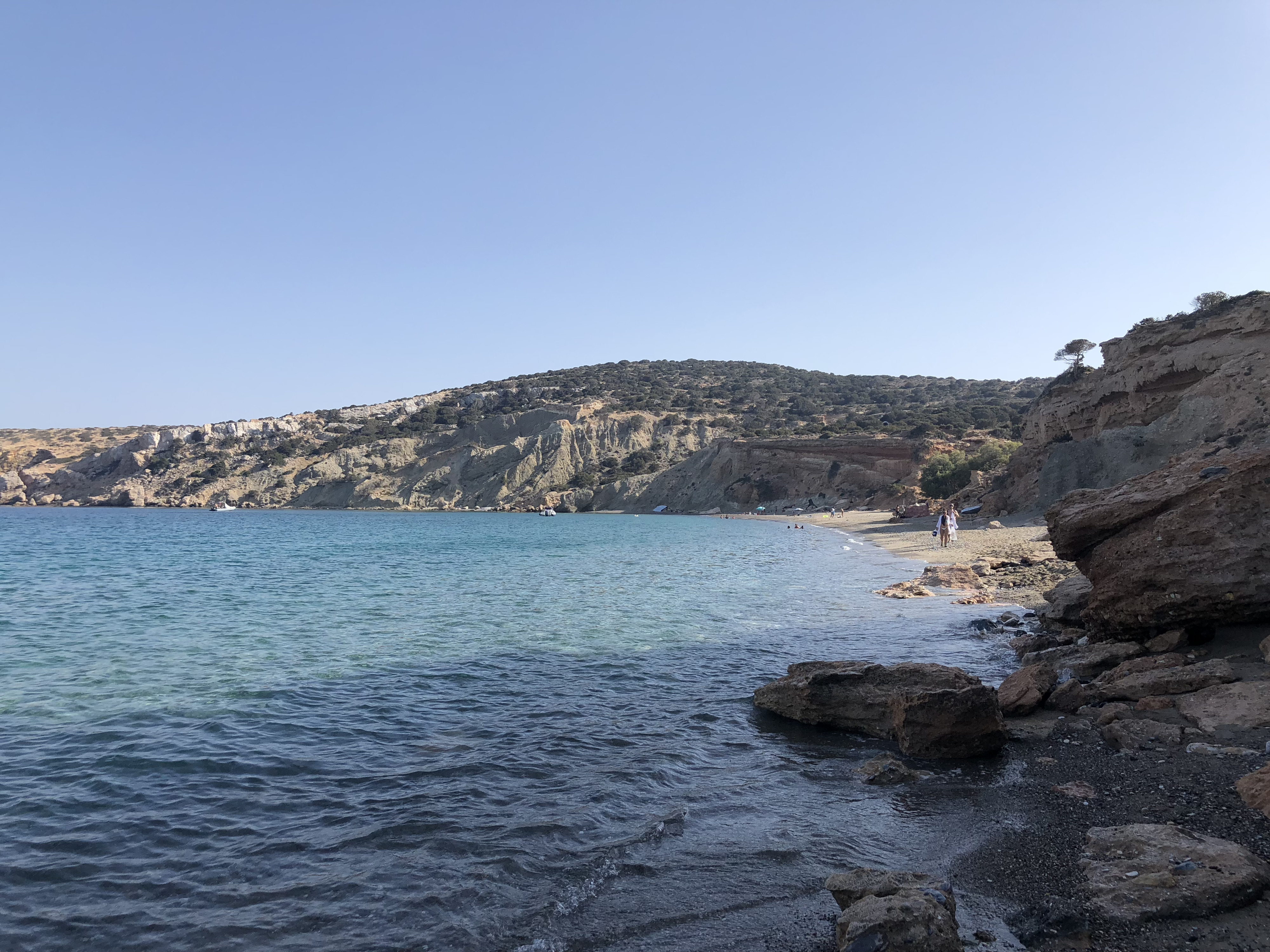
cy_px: 476
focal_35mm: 28
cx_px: 635
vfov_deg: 49.7
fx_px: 1027
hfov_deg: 63.4
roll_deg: +0.1
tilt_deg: +2.0
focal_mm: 4
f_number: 1.8
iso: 20
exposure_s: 1/2000
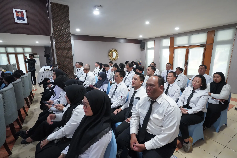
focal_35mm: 16
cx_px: 118
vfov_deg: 73.7
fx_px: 105
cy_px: 79
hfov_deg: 96.8
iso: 10000
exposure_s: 1/100
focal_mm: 16
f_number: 5.6
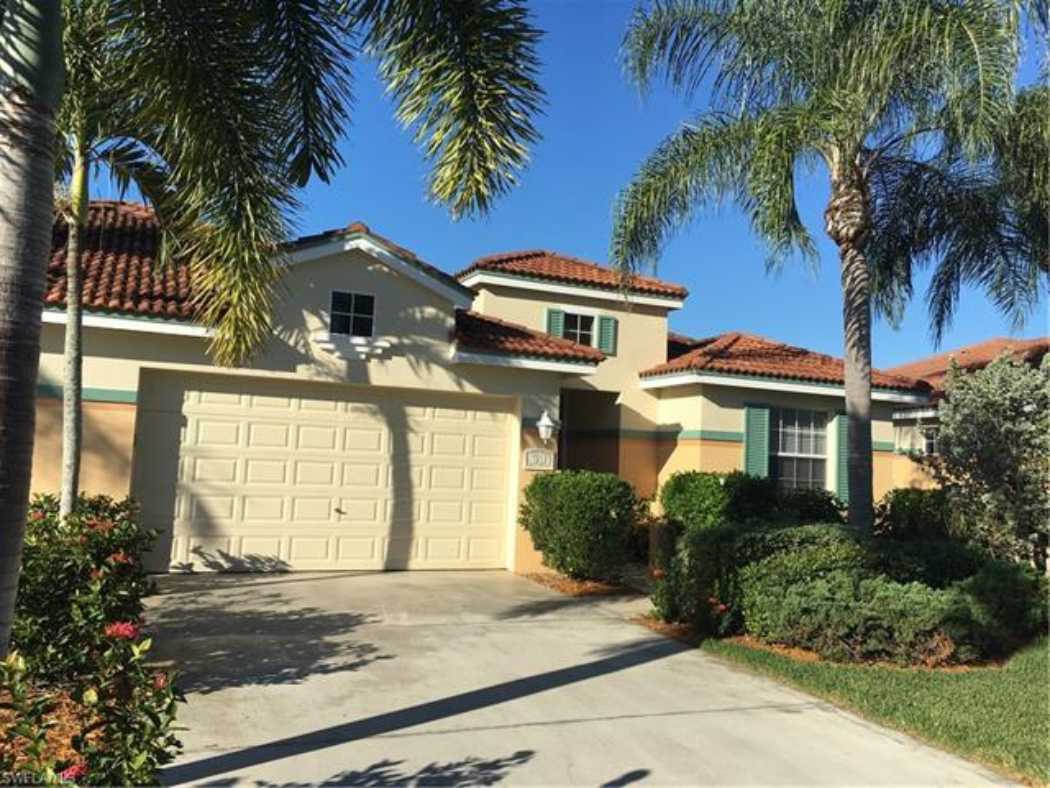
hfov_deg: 61.7
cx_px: 525
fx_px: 880
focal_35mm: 29
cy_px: 394
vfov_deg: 48.2
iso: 25
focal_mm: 4.15
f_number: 2.2
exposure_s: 1/1709
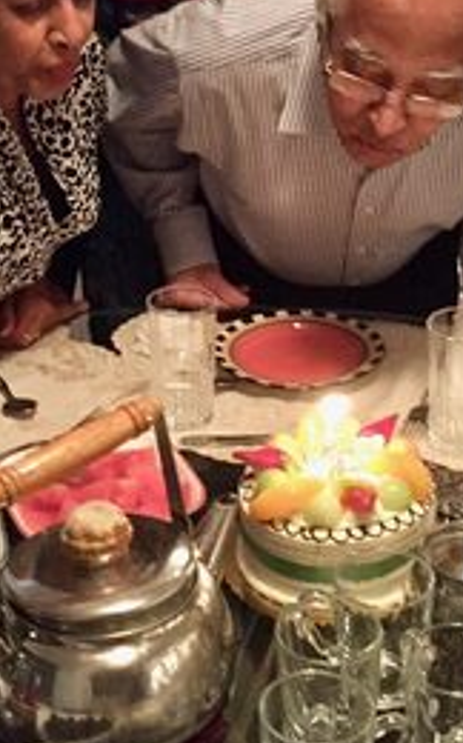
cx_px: 272
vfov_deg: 28.6
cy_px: 203
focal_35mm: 71
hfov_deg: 18.3
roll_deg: +0.3
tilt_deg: -19.5
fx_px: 1437
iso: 400
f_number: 2.2
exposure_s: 1/15
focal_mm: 4.15
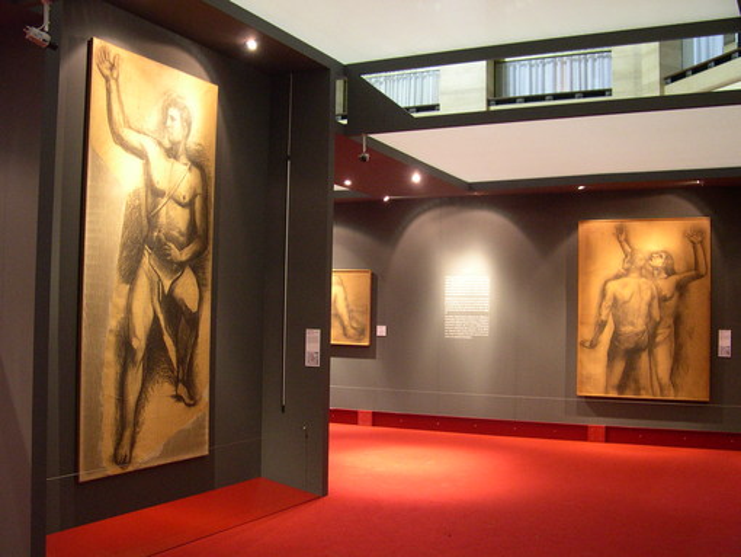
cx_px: 370
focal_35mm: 38
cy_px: 278
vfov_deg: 37.8
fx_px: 814
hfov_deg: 49.0
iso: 400
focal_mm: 8
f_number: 2.8
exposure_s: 1/3.7
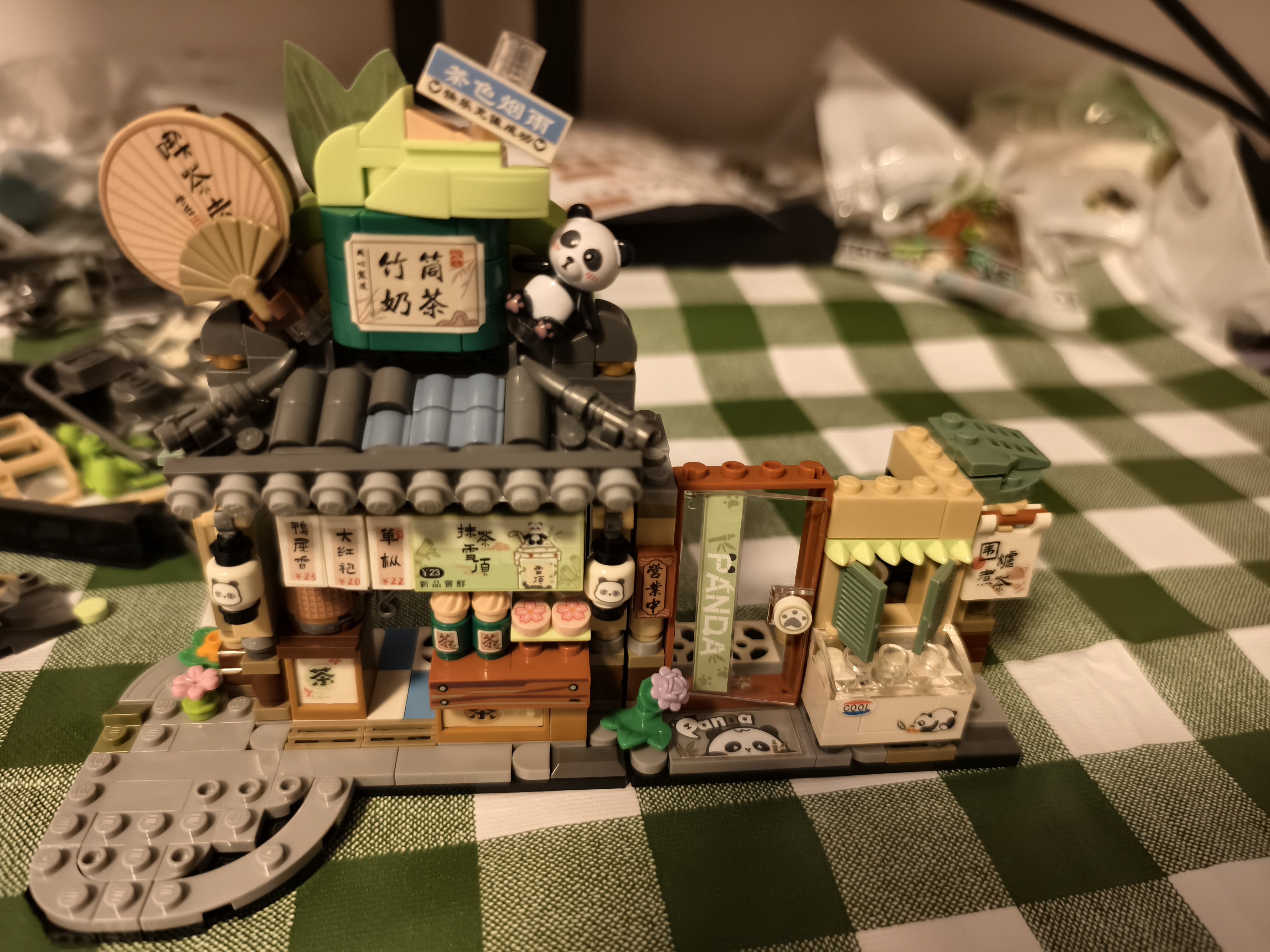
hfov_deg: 73.9
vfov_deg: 58.9
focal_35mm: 23
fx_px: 844
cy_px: 476
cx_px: 635
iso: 2236
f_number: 1.57
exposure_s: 1/33.3
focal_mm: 5.6
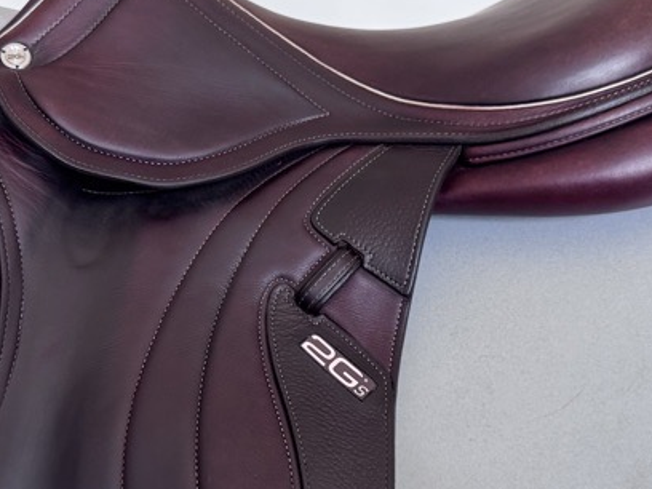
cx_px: 230
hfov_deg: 35.9
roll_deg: +2.3
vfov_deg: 27.5
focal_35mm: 53
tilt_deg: -15.5
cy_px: 298
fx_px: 998
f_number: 1.78
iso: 200
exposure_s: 1/101
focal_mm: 6.76
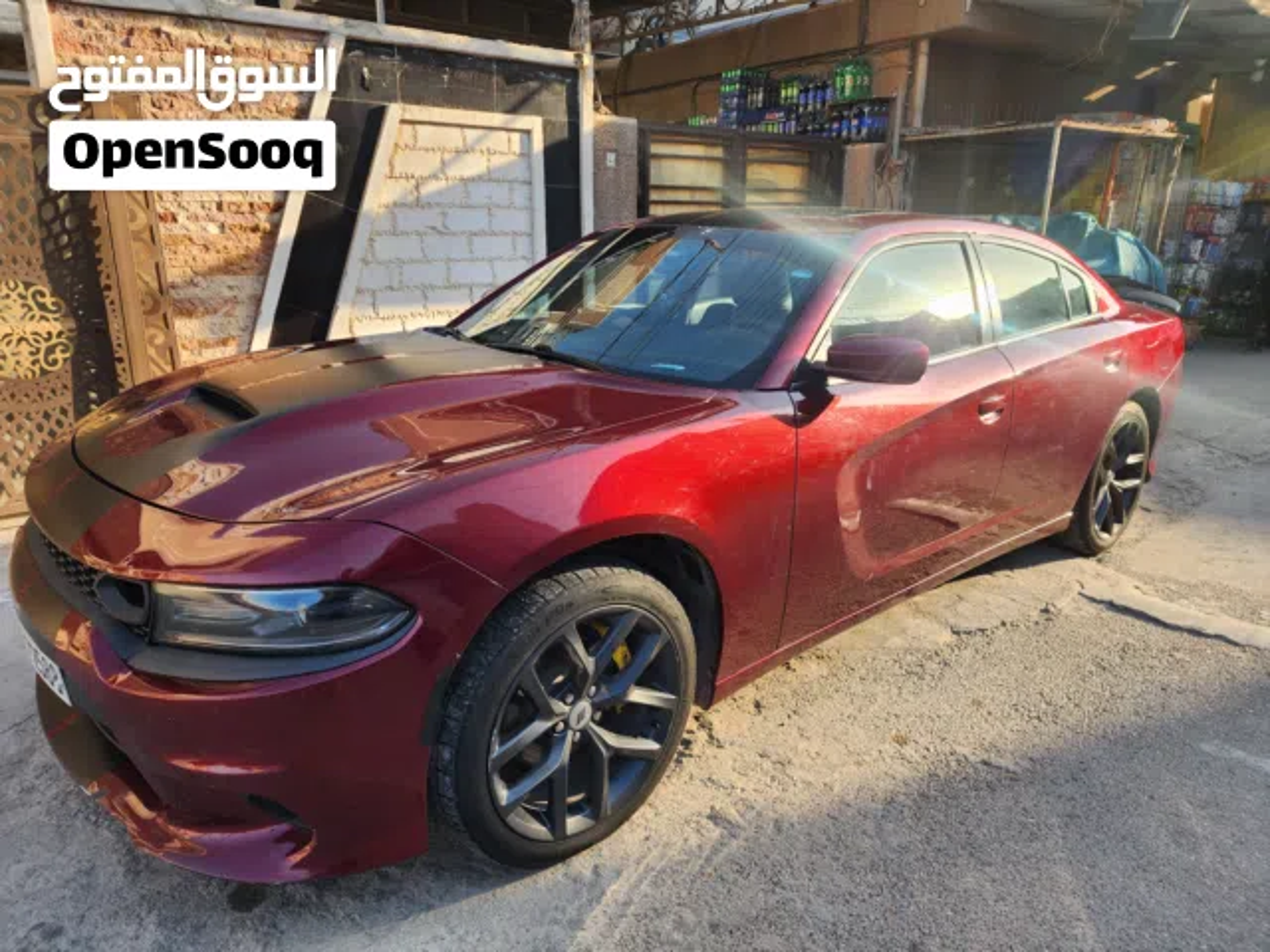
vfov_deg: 58.9
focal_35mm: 23
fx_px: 844
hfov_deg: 73.9
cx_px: 635
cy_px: 476
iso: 12
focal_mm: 6.4
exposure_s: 1/208
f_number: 1.8
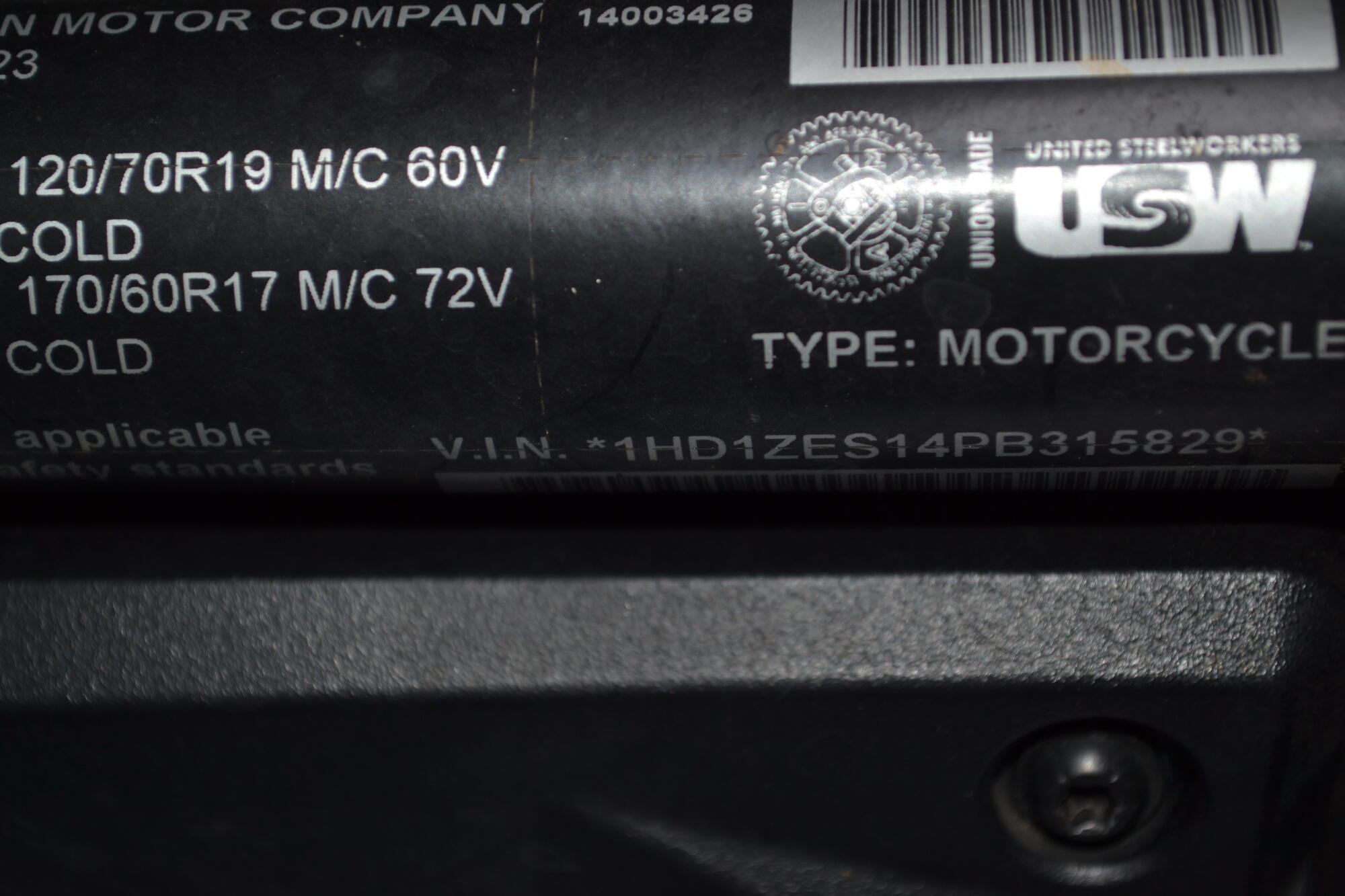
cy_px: 448
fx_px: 3082
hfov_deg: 24.6
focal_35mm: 82
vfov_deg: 16.6
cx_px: 672
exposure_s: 1/60
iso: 100
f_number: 5.6
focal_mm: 55
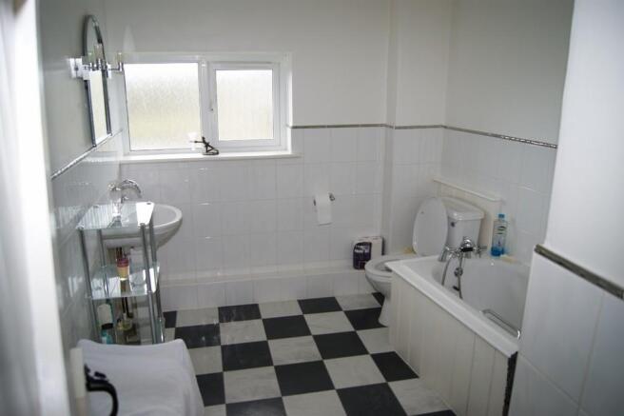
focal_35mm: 27
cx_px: 312
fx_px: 468
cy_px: 208
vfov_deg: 47.9
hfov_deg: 67.4
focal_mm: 18
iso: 100
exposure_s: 1/20
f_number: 3.5
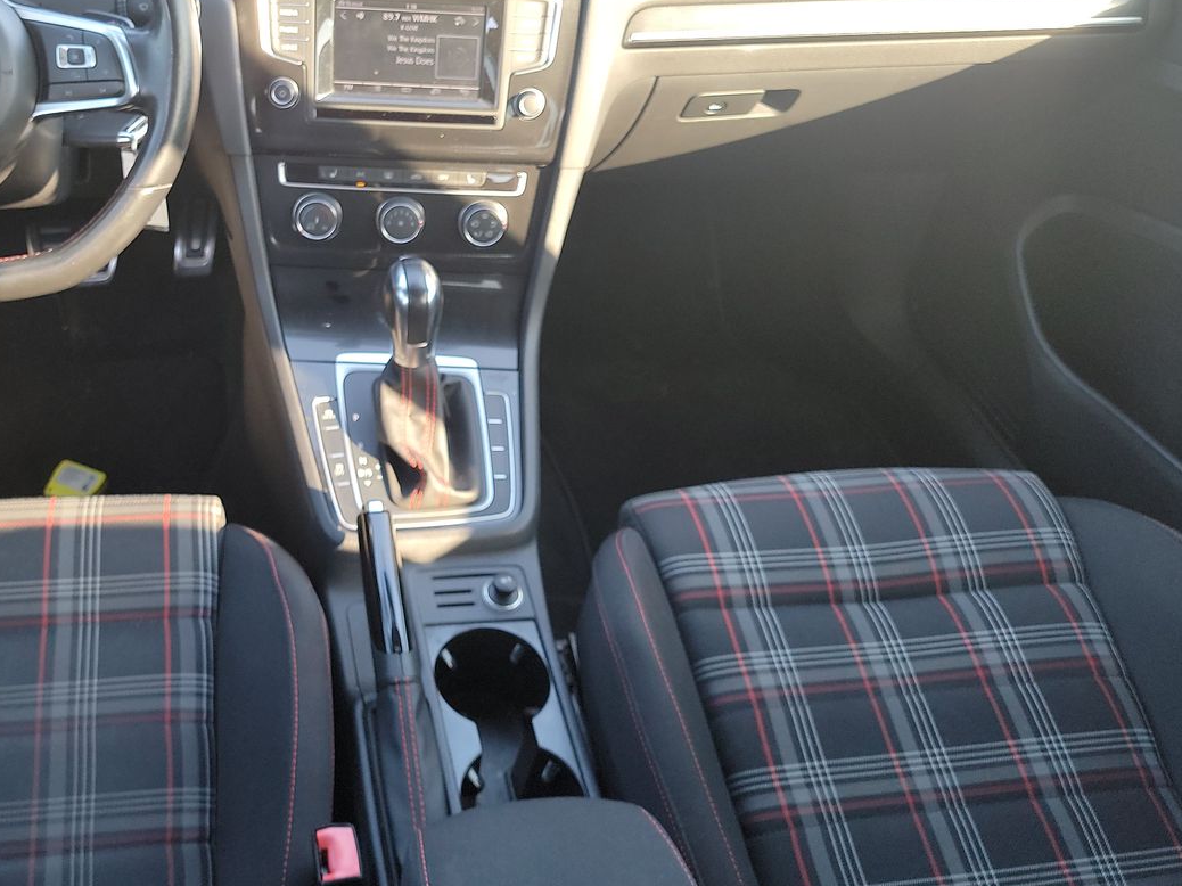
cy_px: 321
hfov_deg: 49.1
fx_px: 1263
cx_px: 371
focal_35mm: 37
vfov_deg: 38.4
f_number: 1.8
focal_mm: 6.7
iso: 216
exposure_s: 1/59
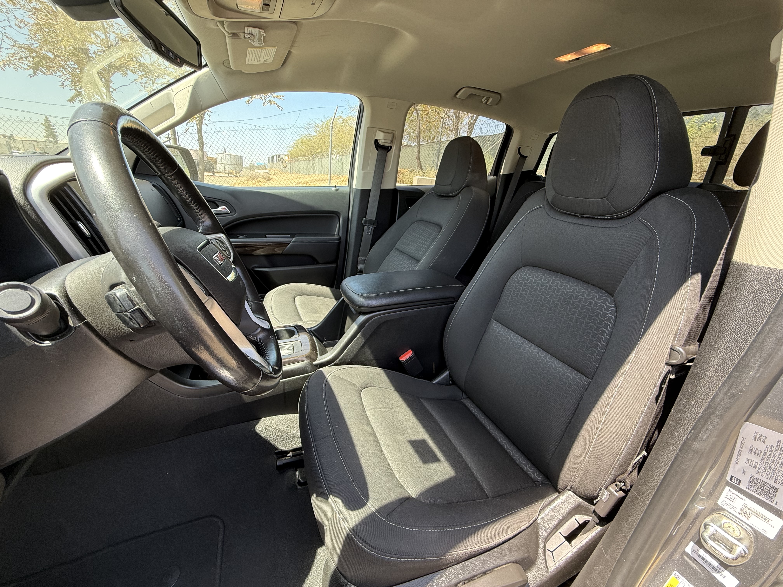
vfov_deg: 85.7
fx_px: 317
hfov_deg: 102.1
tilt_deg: -19.0
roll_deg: -5.6
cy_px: 294
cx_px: 392
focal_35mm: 14
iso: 80
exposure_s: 1/99
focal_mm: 2.22
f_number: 2.2
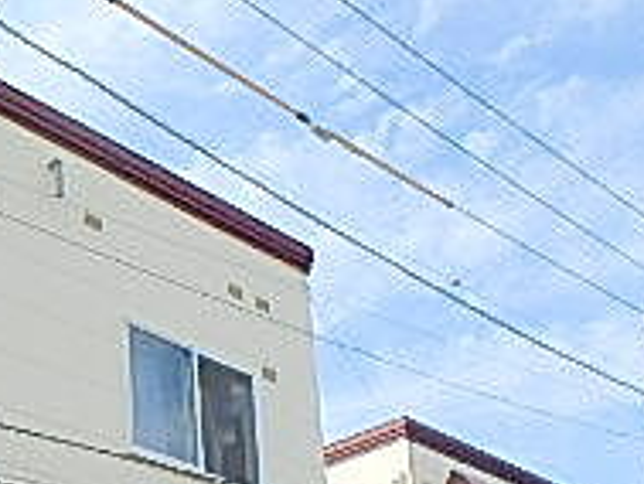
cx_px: 61
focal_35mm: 71
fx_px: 1322
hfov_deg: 26.4
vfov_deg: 19.0
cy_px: 648
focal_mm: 3.7
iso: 125
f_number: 6
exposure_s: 1/400
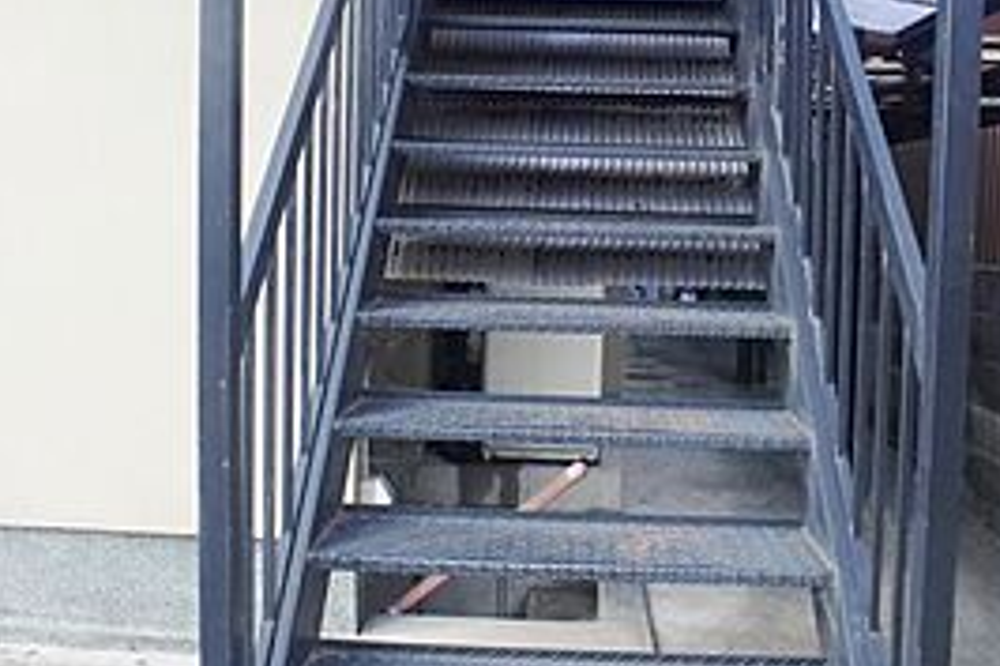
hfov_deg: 54.4
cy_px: 275
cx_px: 524
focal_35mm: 35
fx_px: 972
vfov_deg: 37.7
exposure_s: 1/125
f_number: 3.5
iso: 125
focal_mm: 3.7
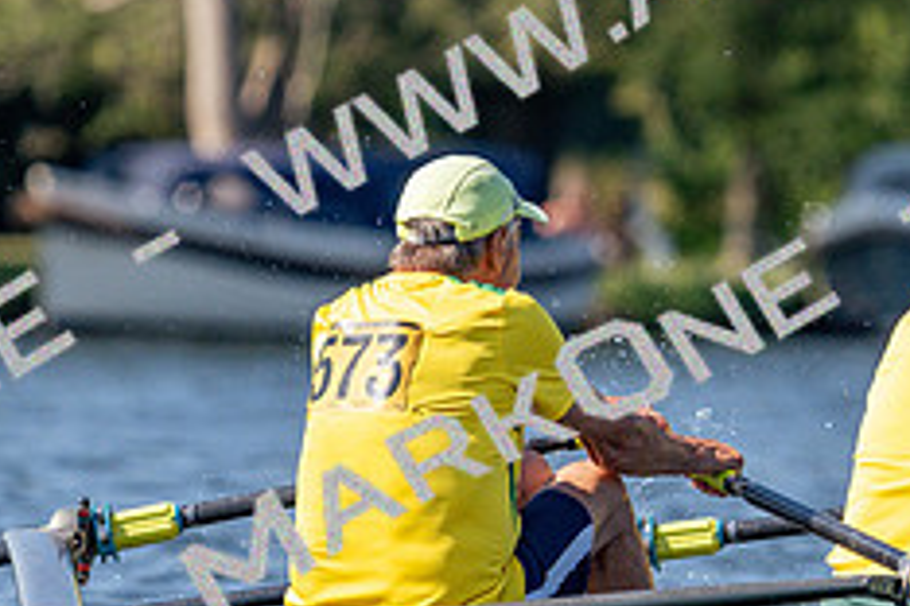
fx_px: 23506
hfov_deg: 2.2
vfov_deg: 1.5
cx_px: 723
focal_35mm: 930
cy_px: 227
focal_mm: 376
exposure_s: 1/1600
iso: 320
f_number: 6.3
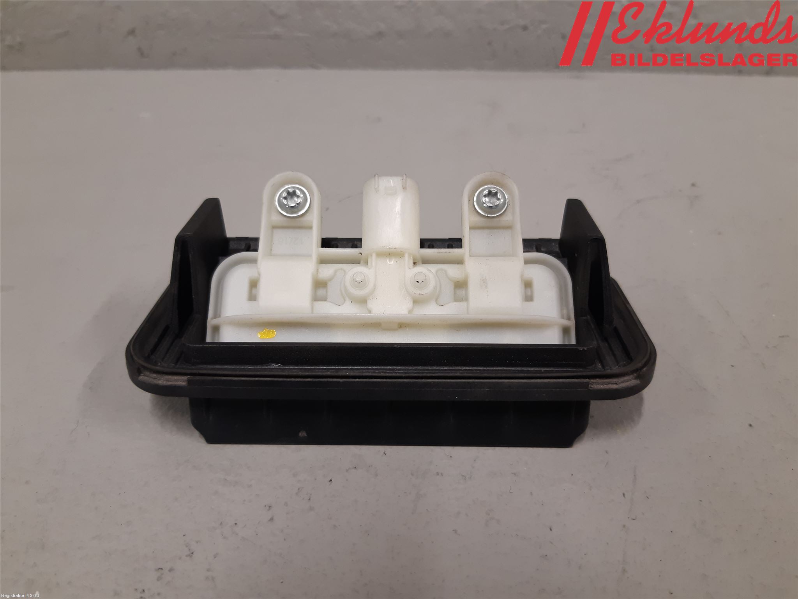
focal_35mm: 26
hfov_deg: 67.3
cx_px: 399
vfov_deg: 53.1
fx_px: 599
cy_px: 300
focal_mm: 3.93
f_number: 1.7
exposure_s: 1/50
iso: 100
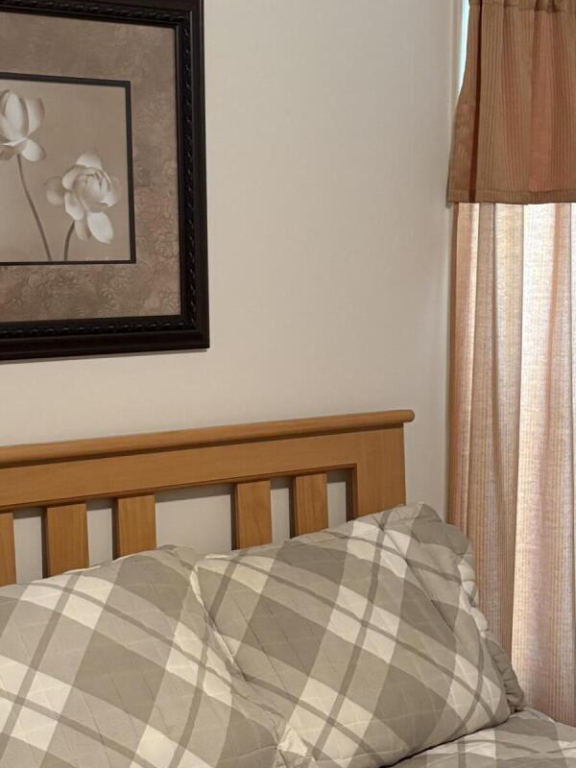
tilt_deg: -7.9
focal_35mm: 65
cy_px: 458
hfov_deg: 22.6
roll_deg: -0.2
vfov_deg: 29.8
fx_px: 1442
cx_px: 259
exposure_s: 1/40
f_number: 1.6
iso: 320
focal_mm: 5.96
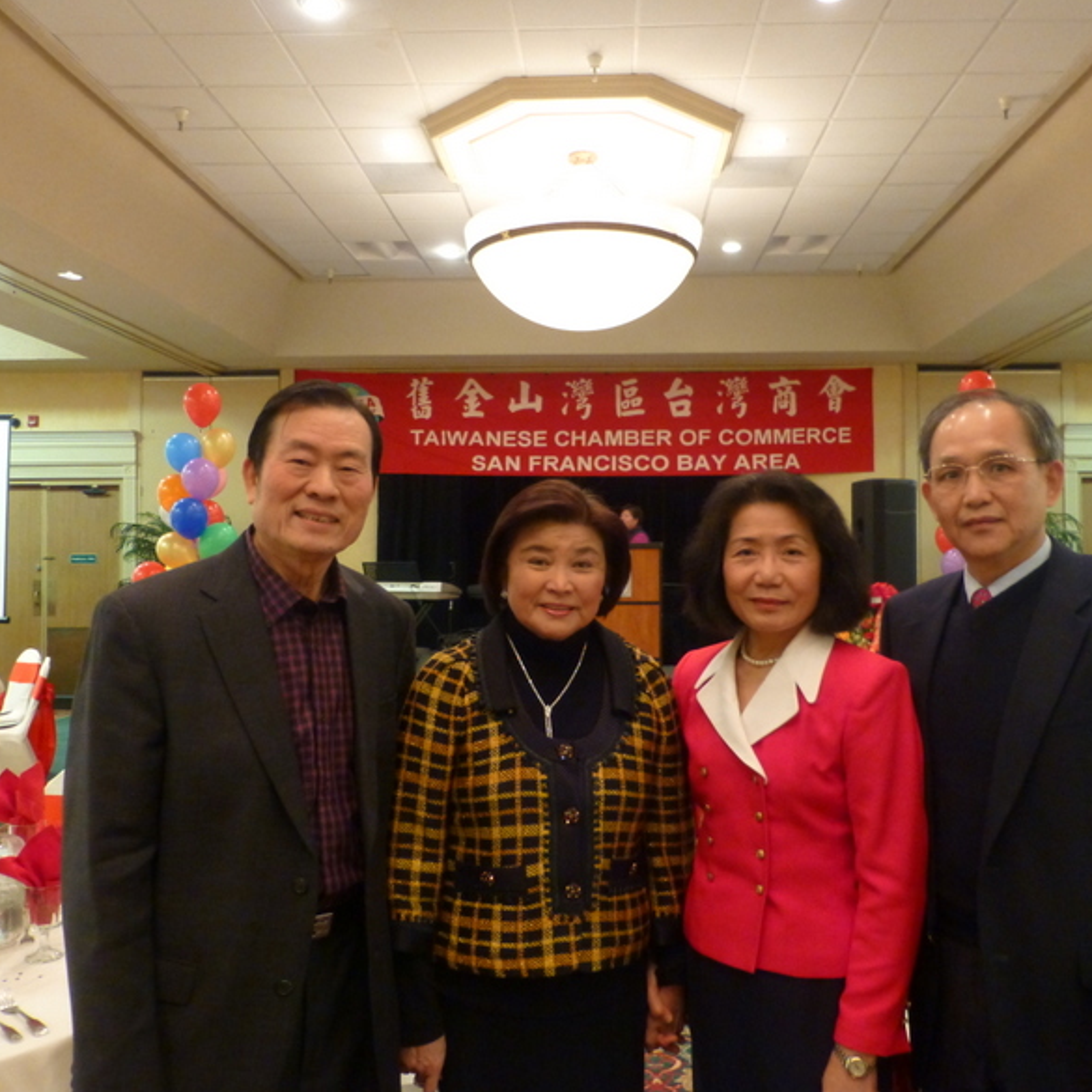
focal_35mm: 29
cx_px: 581
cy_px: 534
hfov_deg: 55.6
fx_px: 1035
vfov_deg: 55.6
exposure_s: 1/8
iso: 400
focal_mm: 4.3
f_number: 3.3
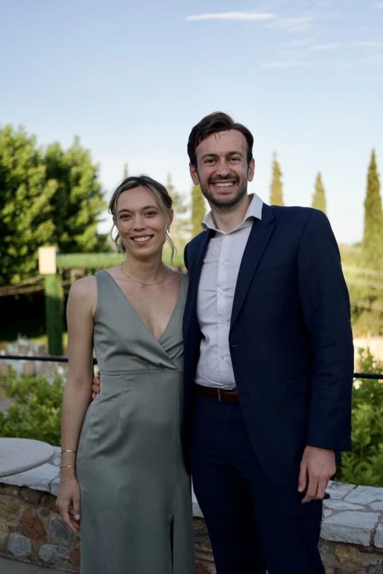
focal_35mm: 50
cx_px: 192
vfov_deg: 39.6
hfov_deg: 27.0
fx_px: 798
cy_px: 287
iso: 100
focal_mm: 50
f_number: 2.8
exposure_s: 1/800
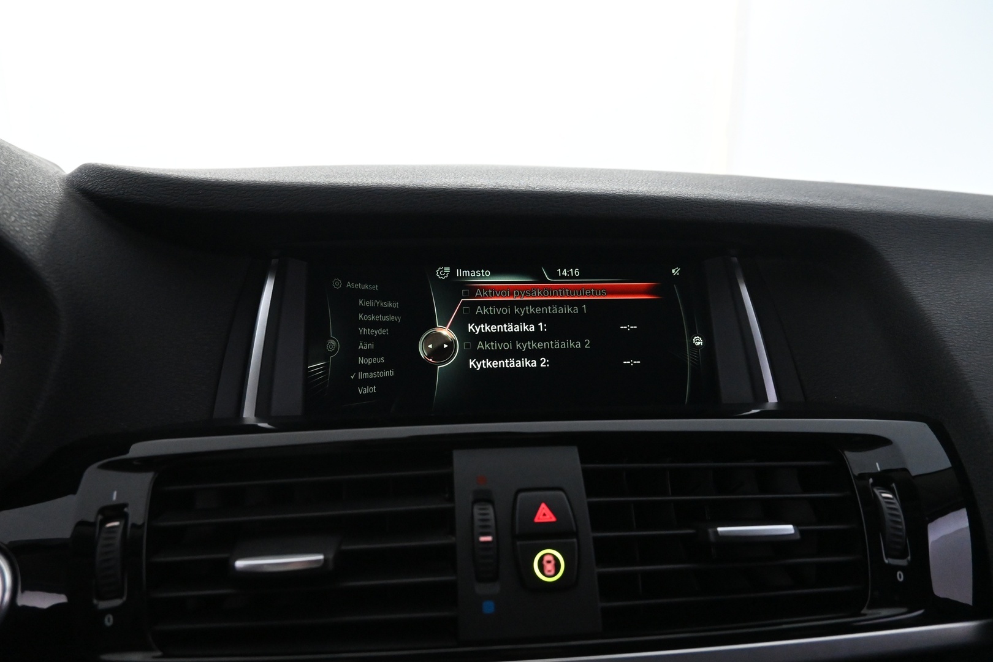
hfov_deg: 73.7
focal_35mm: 24
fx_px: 662
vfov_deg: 53.1
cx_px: 496
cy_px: 331
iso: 4000
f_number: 5
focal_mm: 16
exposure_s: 1/100
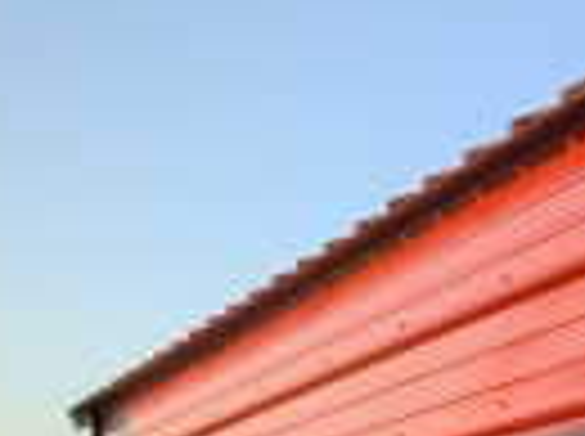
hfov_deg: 15.2
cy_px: 598
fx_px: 1990
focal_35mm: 118
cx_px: 940
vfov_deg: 12.1
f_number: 1.68
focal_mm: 6.9
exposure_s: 1/310
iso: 21
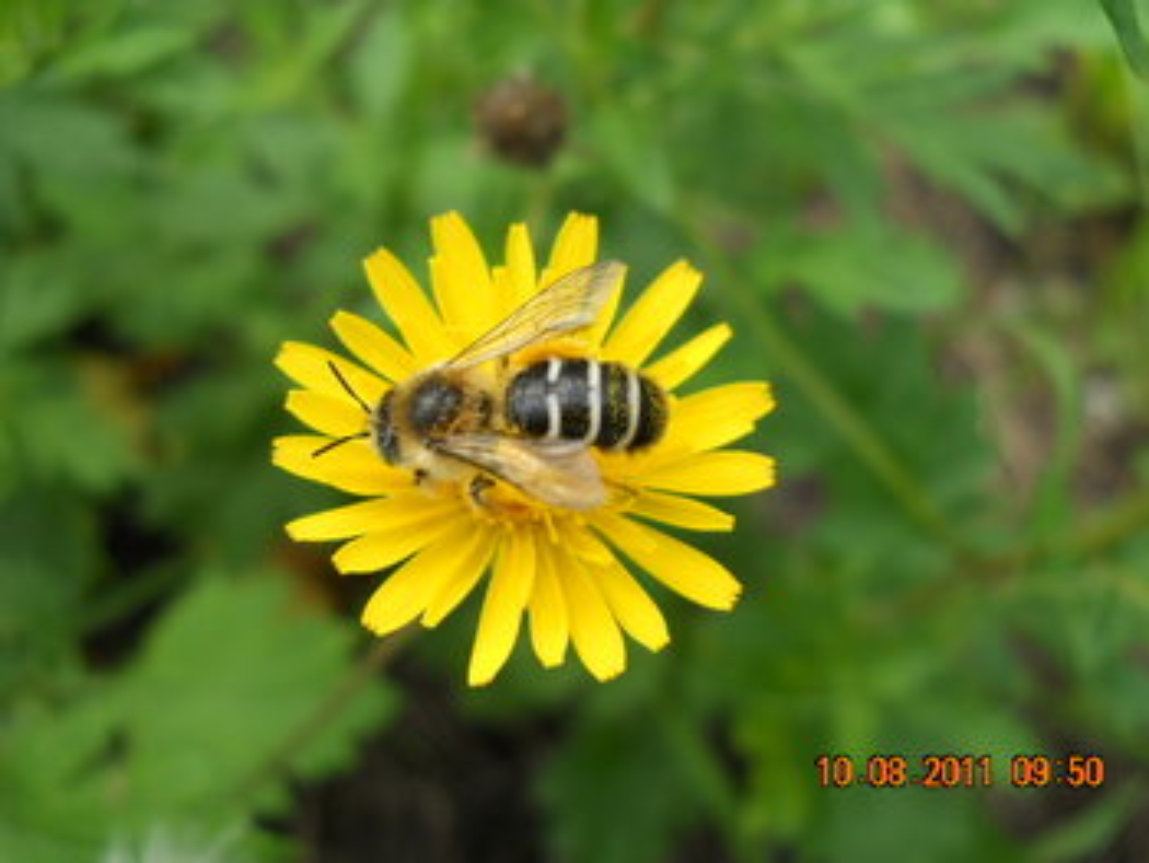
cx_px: 574
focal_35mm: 41
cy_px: 432
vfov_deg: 35.2
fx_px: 1362
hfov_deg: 45.7
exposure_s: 1/160
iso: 80
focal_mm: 6.72
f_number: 3.1
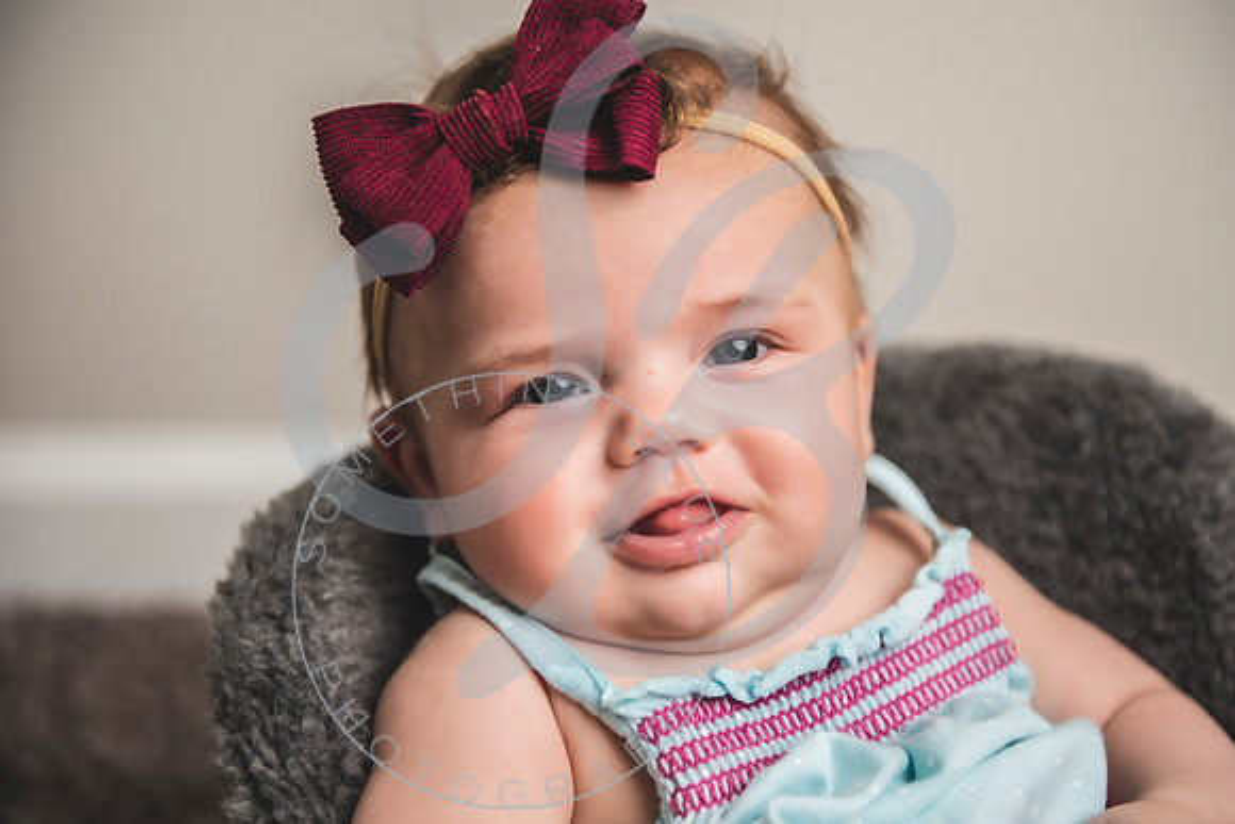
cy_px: 412
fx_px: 2499
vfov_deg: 18.7
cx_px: 635
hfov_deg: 27.8
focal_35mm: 73
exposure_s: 1/250
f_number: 2.8
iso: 100
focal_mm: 70
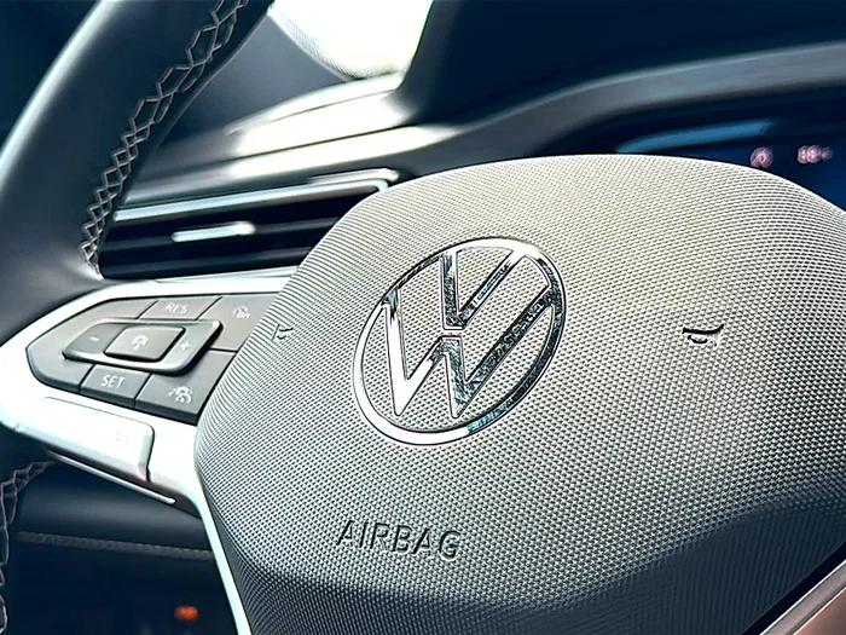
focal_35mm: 45
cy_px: 318
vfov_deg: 32.2
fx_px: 1100
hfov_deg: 42.1
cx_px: 423
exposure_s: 1/480
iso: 80
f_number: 1.78
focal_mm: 6.86
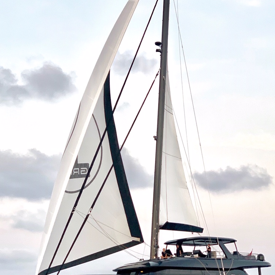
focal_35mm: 79
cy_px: 118
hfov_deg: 21.9
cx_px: 145
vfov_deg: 21.9
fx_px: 710
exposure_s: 1/122
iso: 50
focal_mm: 6
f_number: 2.4
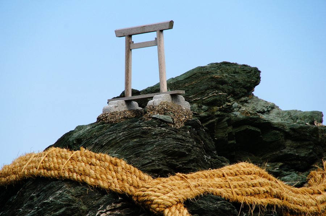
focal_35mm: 300
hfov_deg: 6.9
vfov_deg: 4.6
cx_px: 163
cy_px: 108
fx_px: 2714
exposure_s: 1/500
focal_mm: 200
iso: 200
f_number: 9
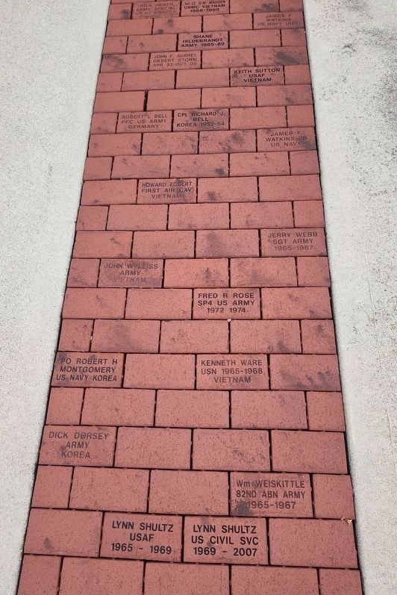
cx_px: 194
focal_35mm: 24
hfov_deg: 53.2
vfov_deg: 73.7
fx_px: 397
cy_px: 297
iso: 100
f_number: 1.8
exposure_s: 1/234
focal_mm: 5.56
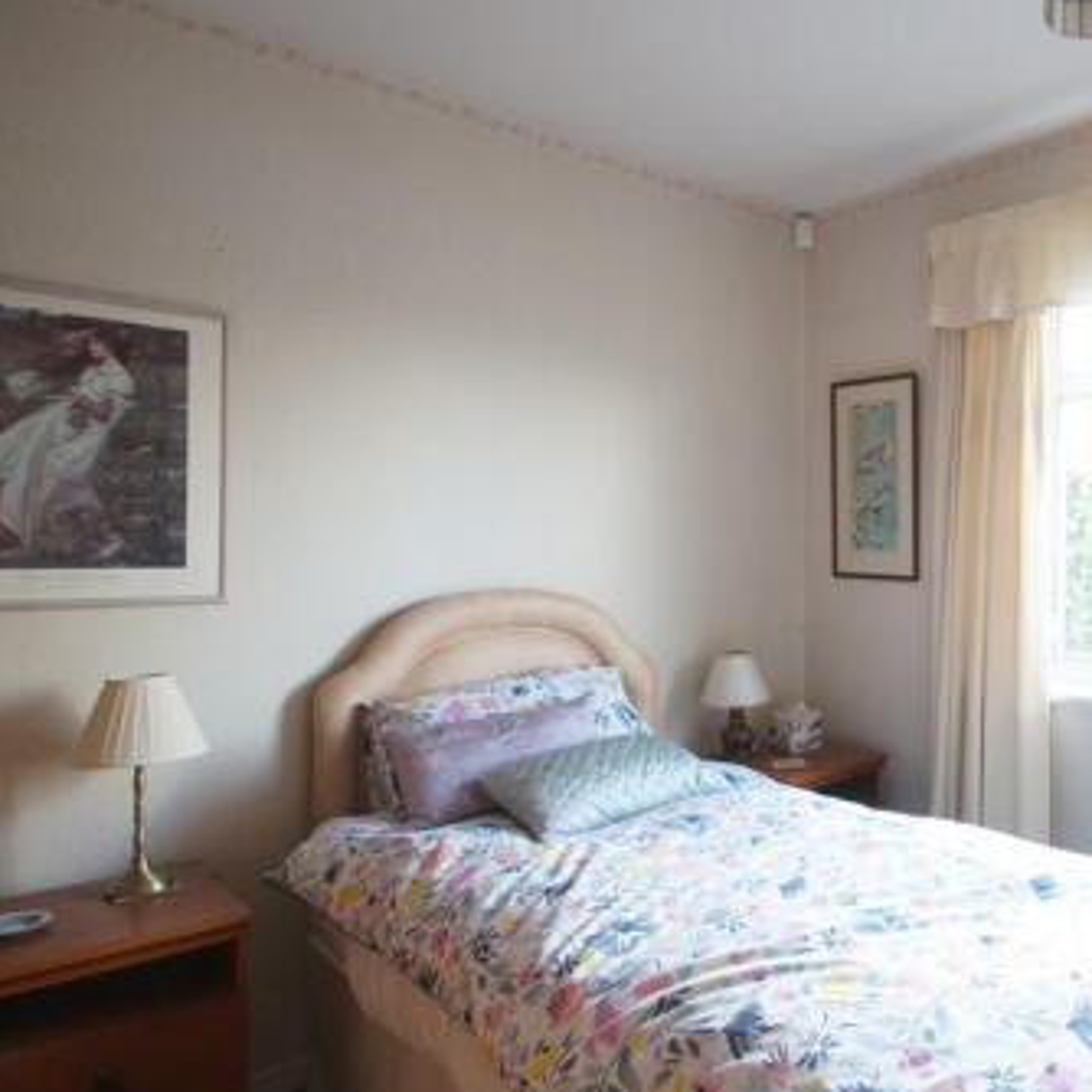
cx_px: 909
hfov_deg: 57.1
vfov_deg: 62.9
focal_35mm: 25
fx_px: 892
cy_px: 548
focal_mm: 10
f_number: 4
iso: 640
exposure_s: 1/60
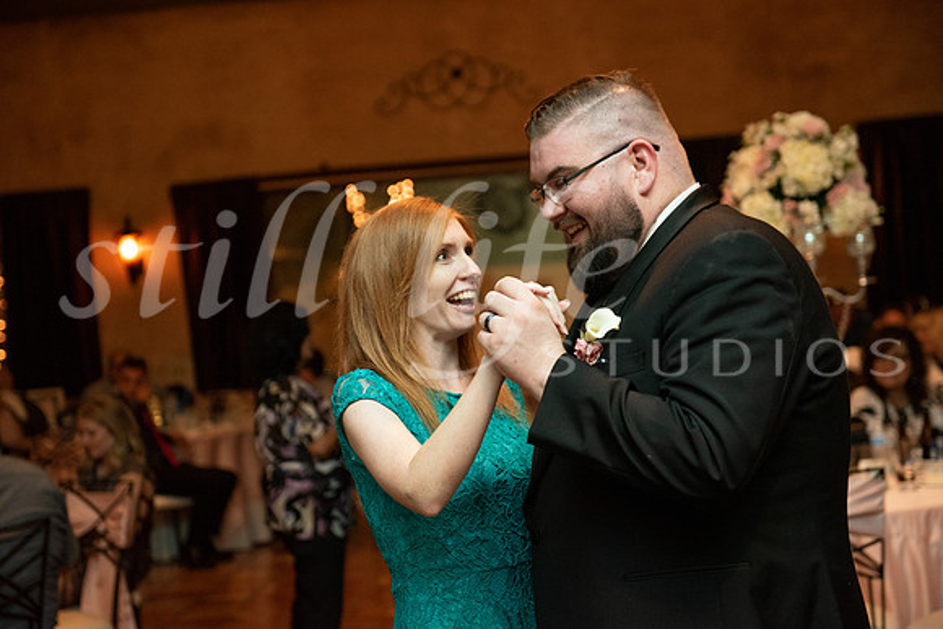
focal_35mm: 70
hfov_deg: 28.8
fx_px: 1834
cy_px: 314
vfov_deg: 19.5
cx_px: 472
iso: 3200
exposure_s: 1/125
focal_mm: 70
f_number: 3.2
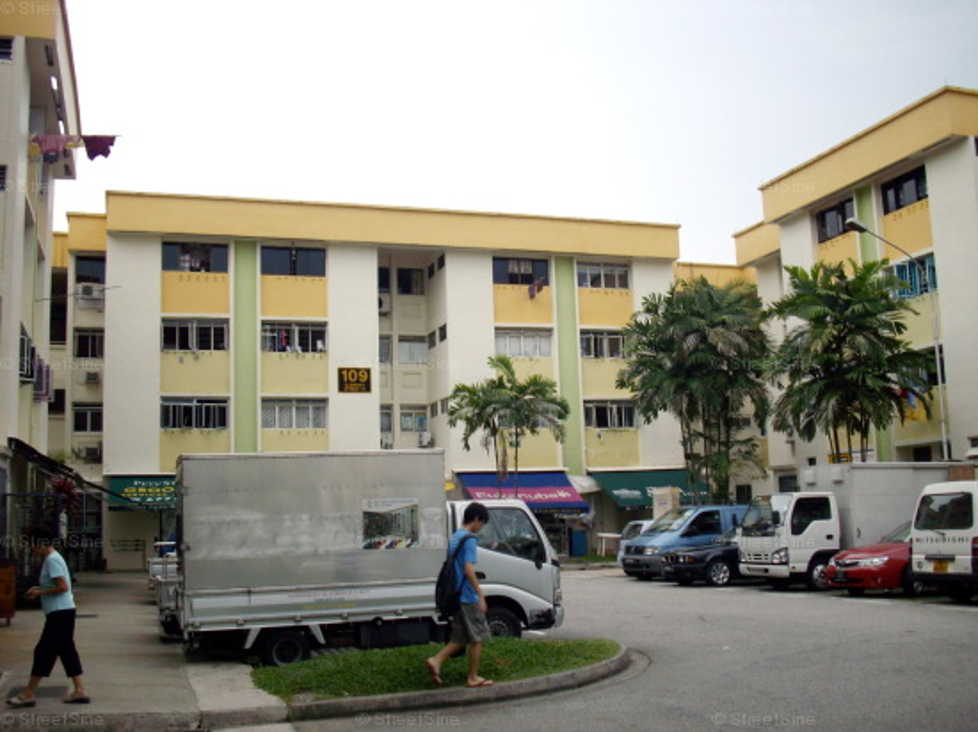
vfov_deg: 38.6
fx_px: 1045
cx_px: 489
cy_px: 366
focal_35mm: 37
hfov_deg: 50.2
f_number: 5.6
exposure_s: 1/160
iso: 80
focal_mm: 6.2
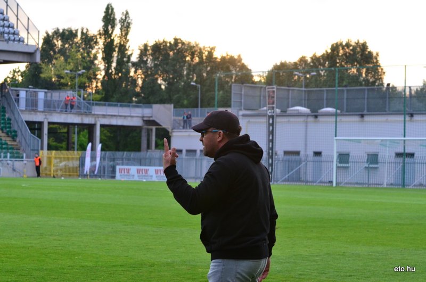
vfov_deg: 13.0
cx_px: 213
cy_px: 141
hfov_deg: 19.5
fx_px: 1240
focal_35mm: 105
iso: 1600
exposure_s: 1/400
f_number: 6.3
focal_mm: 70
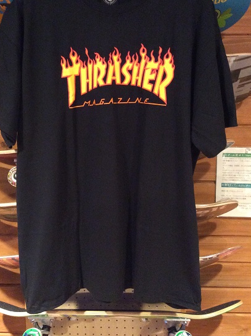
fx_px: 368
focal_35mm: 38
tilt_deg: -8.1
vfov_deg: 48.9
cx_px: 120
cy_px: 146
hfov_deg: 37.6
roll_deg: +1.4
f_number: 2.4
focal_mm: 3.3
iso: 500
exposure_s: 1/15
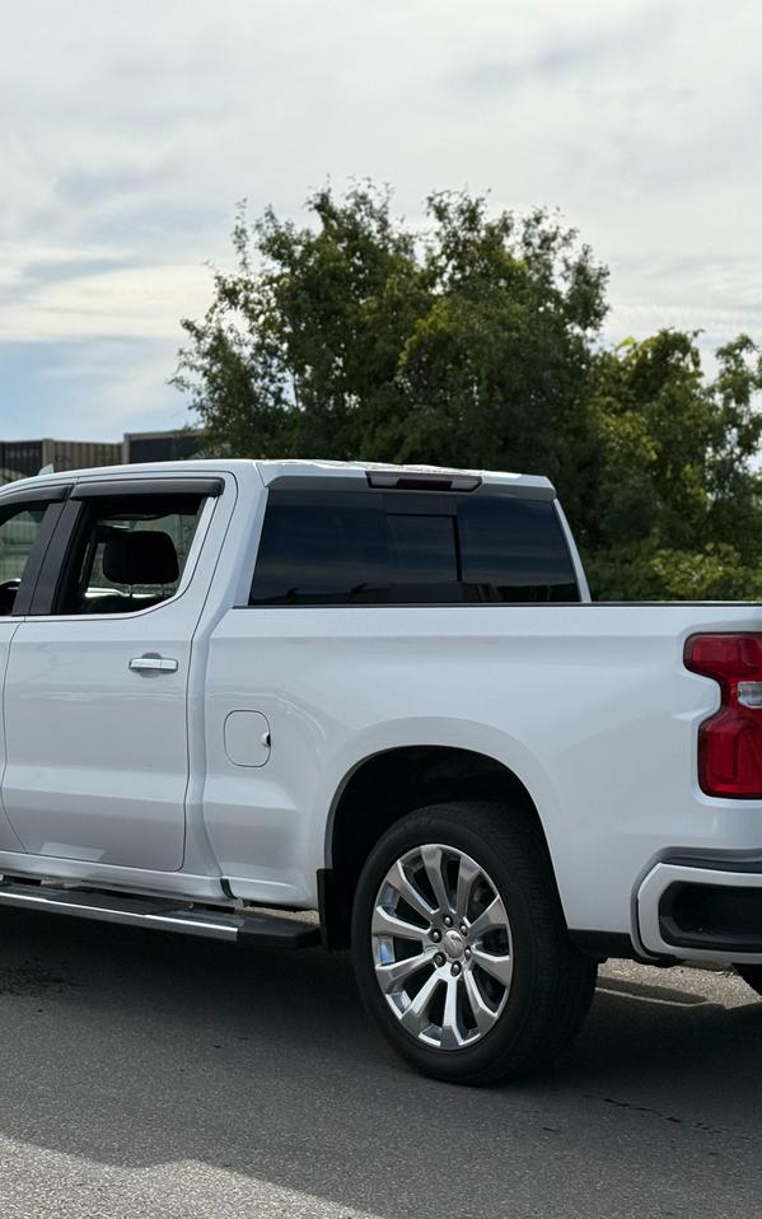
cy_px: 610
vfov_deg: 30.2
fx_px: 2259
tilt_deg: +0.4
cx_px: 407
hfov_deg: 19.1
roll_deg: -0.9
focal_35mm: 68
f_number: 1.78
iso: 80
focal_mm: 6.76
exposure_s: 1/11364
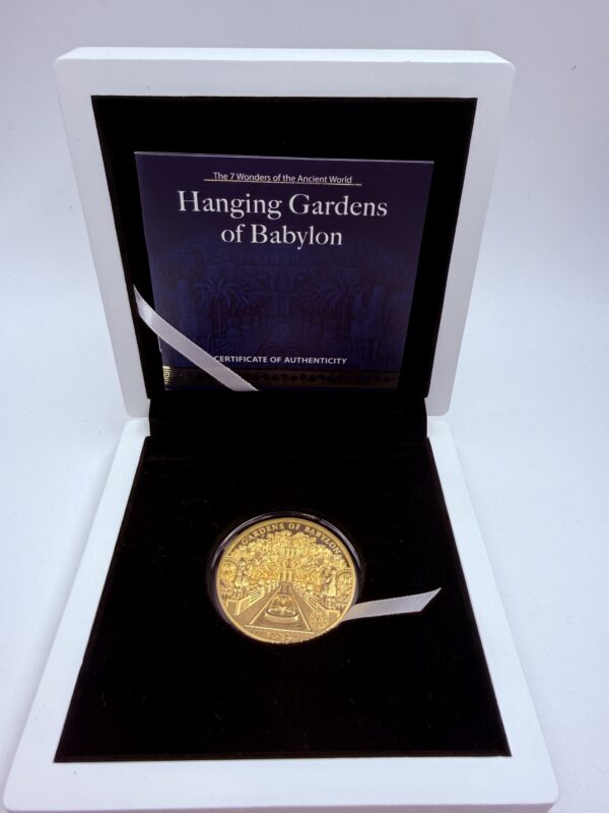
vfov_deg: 71.6
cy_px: 406
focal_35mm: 24
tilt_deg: -36.5
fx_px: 563
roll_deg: -3.3
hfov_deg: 56.8
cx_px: 304
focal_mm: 2.22
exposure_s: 1/177
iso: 40
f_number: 2.2
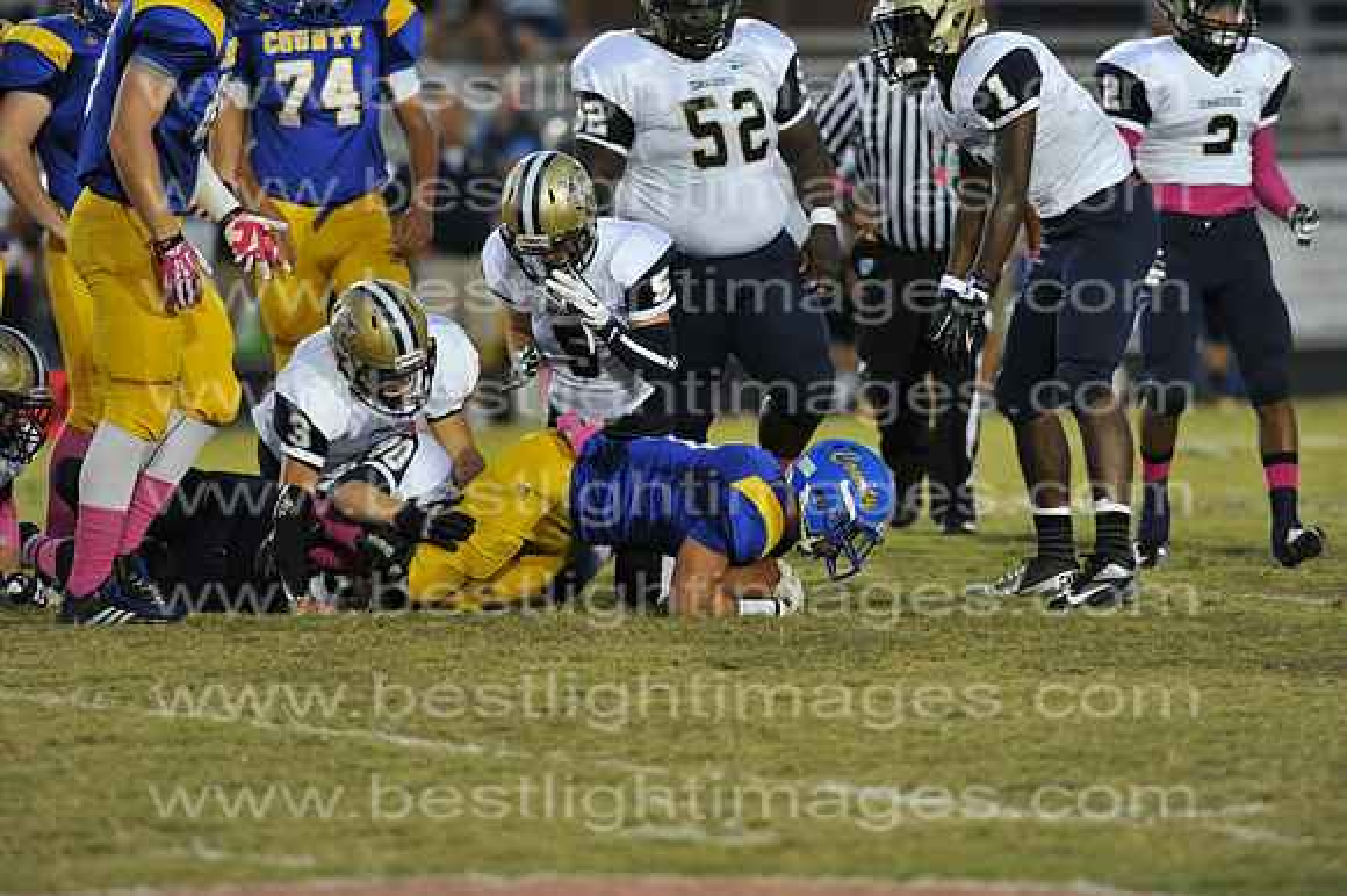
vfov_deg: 4.6
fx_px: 11218
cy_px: 448
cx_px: 674
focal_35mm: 300
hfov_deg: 6.9
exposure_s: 1/500
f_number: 4
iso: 4000
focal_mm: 300
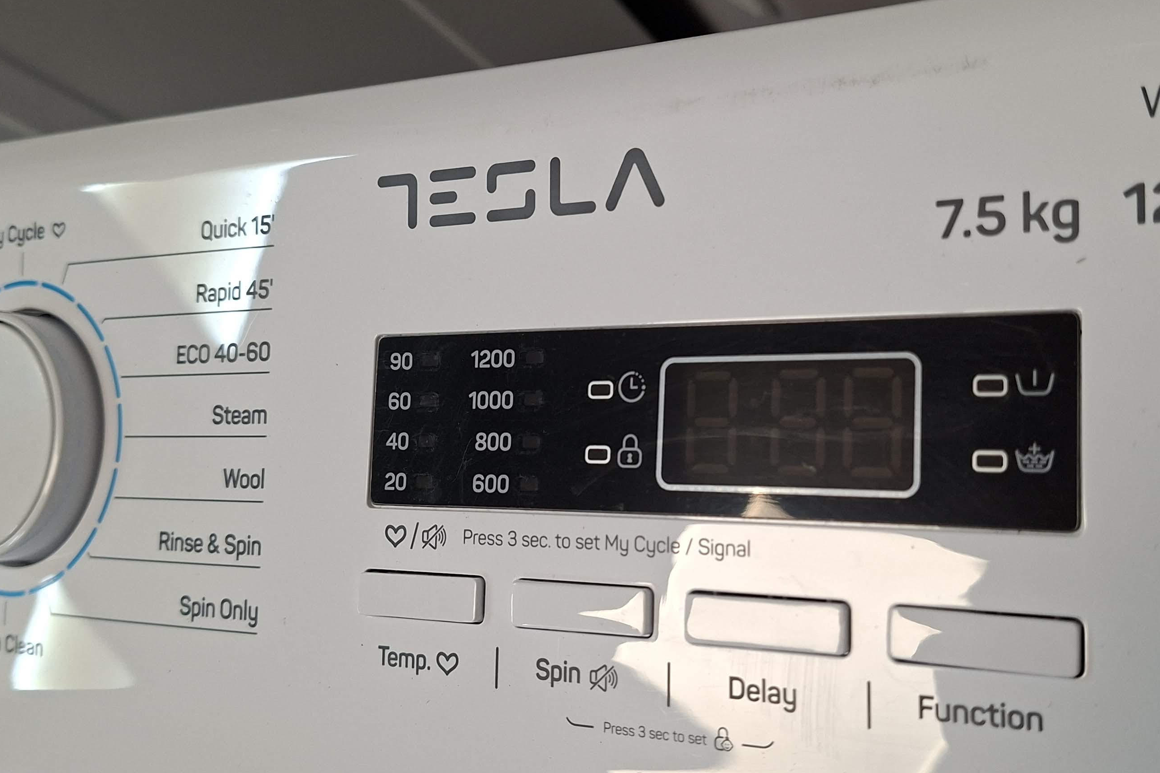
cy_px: 366
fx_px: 1192
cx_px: 651
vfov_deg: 35.9
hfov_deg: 51.8
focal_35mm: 37
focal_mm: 5.54
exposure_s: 1/100
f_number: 1.8
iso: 160
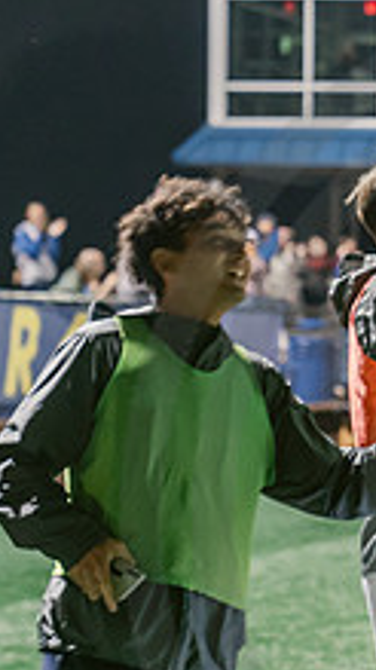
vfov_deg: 11.1
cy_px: 516
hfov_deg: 6.1
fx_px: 3443
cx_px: 663
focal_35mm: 194
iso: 2500
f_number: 3.2
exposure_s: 1/100
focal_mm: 70
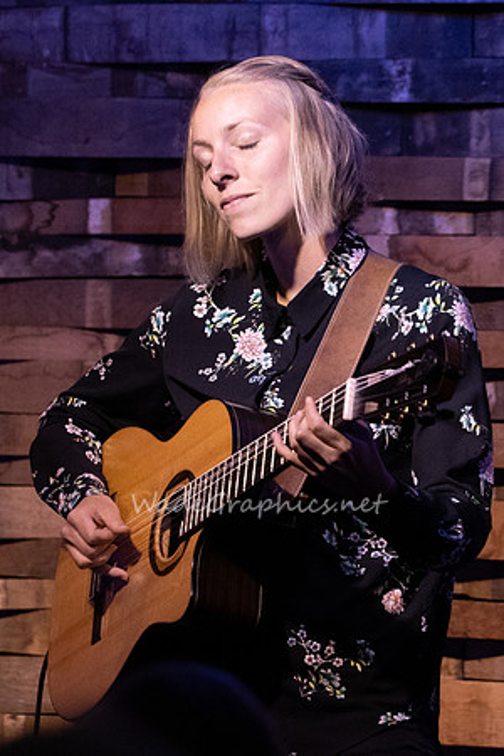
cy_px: 382
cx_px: 293
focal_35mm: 464
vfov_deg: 4.4
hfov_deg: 3.0
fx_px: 9739
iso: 6400
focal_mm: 240
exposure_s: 1/125
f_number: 6.3
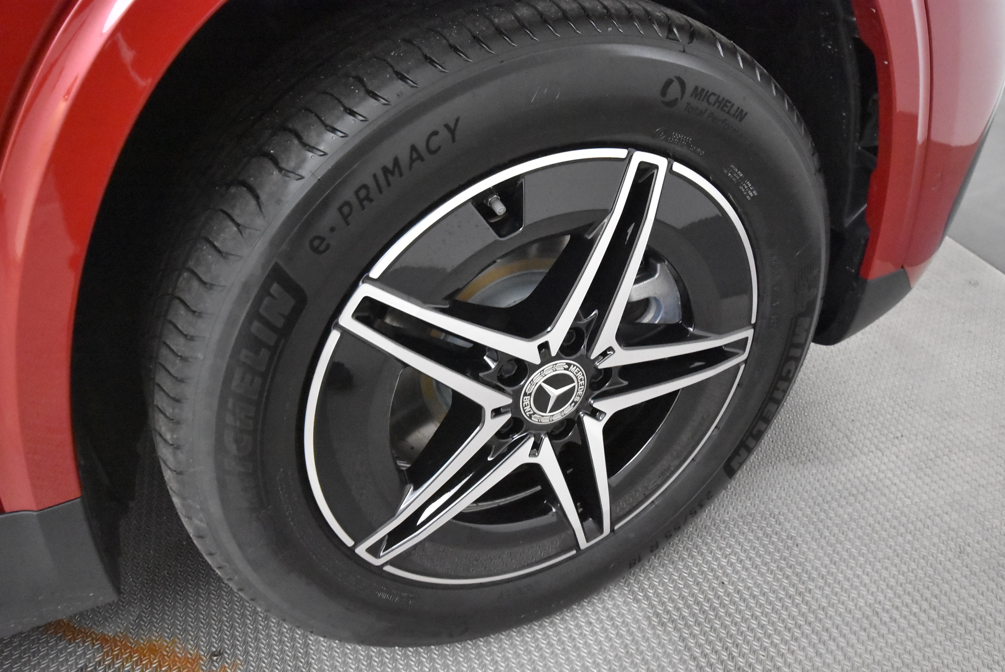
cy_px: 336
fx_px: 838
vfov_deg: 43.7
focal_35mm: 30
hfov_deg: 61.9
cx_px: 502
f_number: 5.6
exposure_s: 1/60
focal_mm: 20
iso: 12800
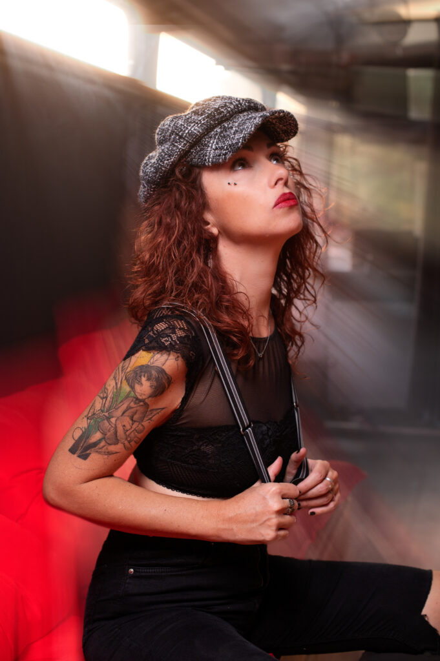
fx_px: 918
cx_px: 220
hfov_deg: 26.9
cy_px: 330
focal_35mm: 50
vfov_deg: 39.6
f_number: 3.5
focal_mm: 50
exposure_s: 1/100
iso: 400
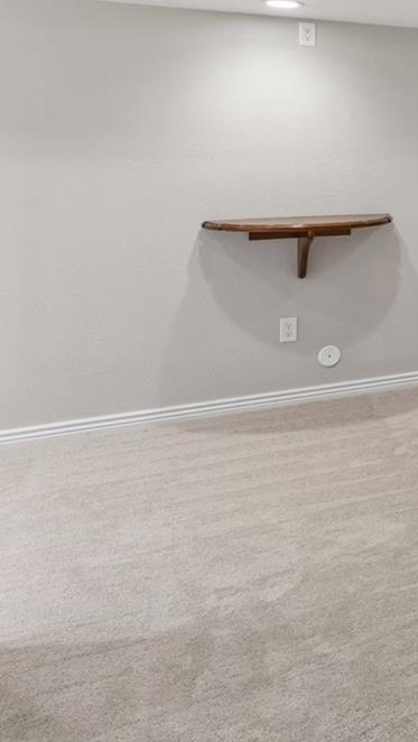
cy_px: 193
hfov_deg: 21.9
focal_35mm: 43
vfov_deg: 45.8
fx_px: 846
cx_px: 663
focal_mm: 17
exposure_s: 1/8
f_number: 9
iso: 400
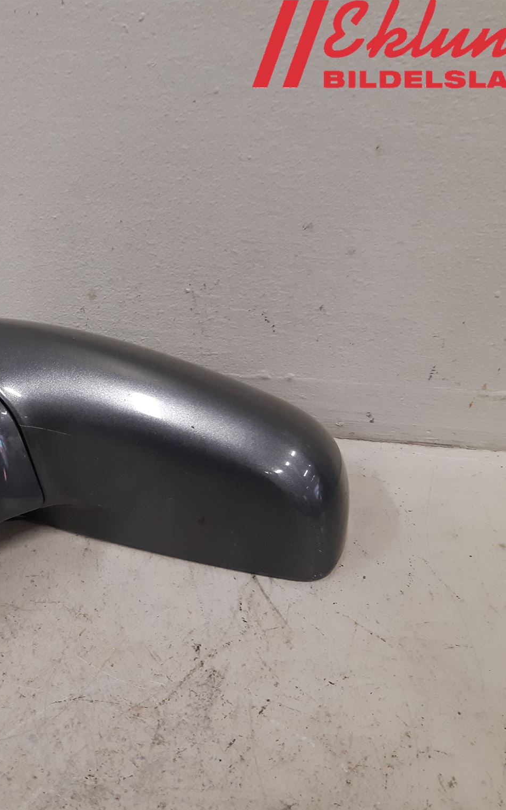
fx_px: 816
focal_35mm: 37
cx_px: 35
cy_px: 406
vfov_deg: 52.8
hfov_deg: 32.4
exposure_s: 1/50
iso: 160
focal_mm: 3.93
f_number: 1.7
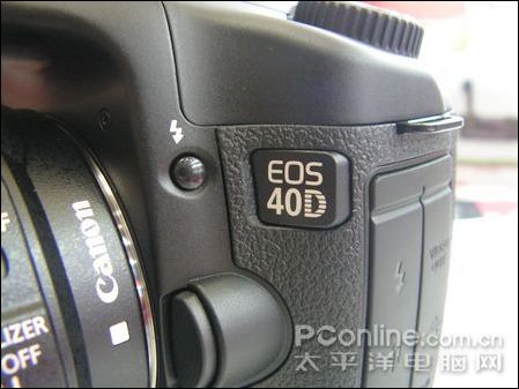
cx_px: 260
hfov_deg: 51.3
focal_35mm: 36
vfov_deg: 39.7
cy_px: 194
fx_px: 540
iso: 200
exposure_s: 1/5
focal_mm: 6
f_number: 3.2
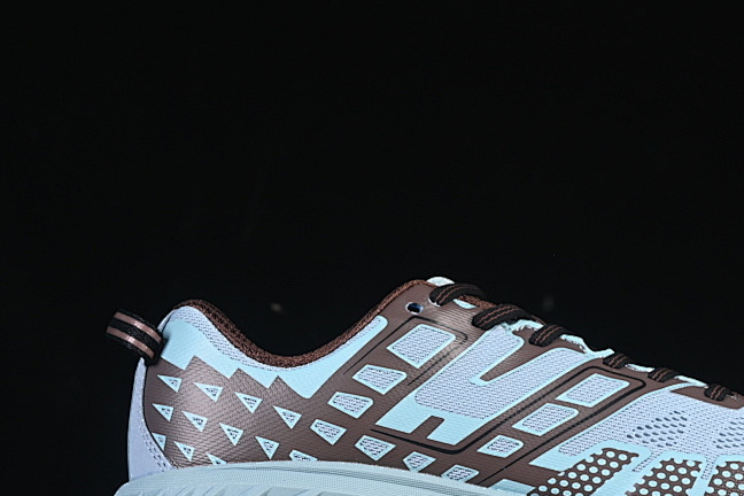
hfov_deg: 16.3
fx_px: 2583
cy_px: 372
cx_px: 519
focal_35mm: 125
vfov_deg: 10.9
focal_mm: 50
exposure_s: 1/80
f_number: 7.1
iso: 160
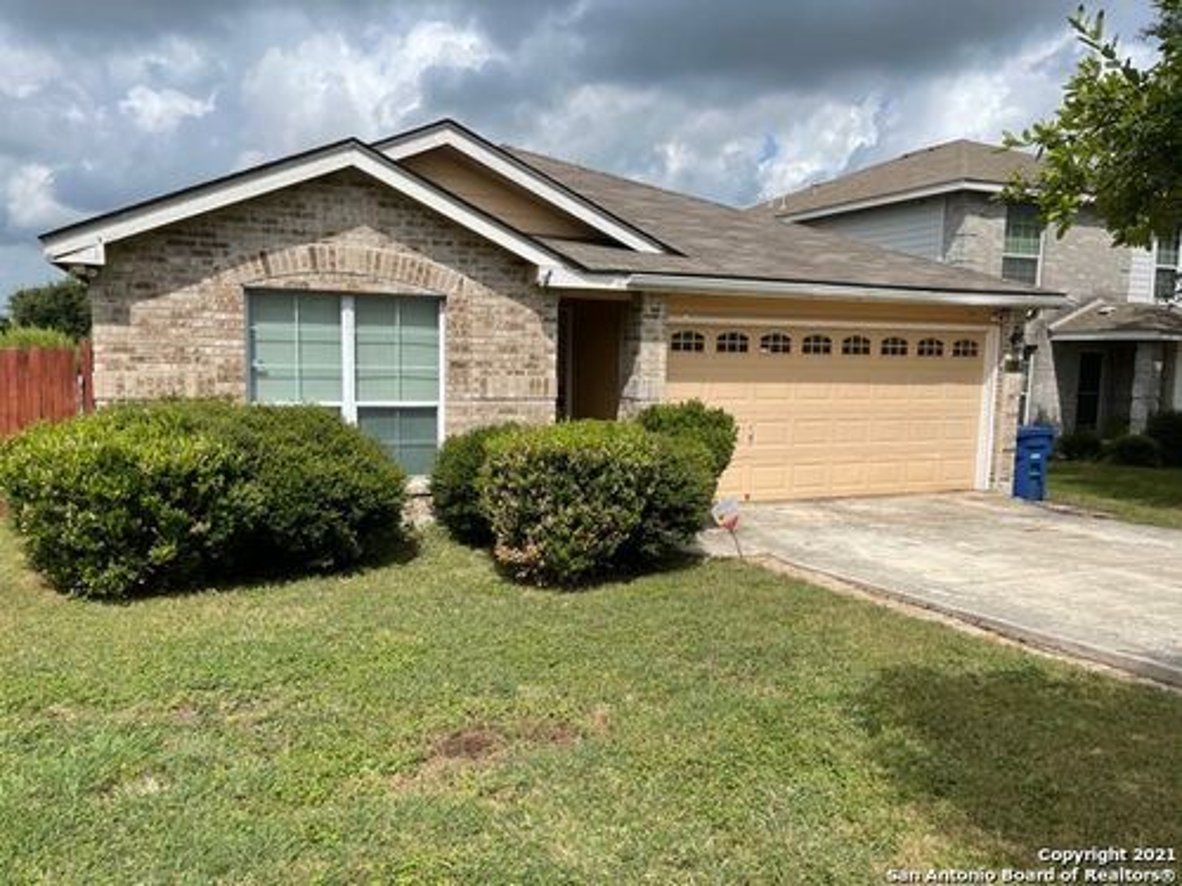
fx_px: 888
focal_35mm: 26
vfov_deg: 53.1
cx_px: 591
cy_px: 443
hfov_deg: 67.3
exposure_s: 1/5618
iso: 32
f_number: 1.6
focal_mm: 5.1
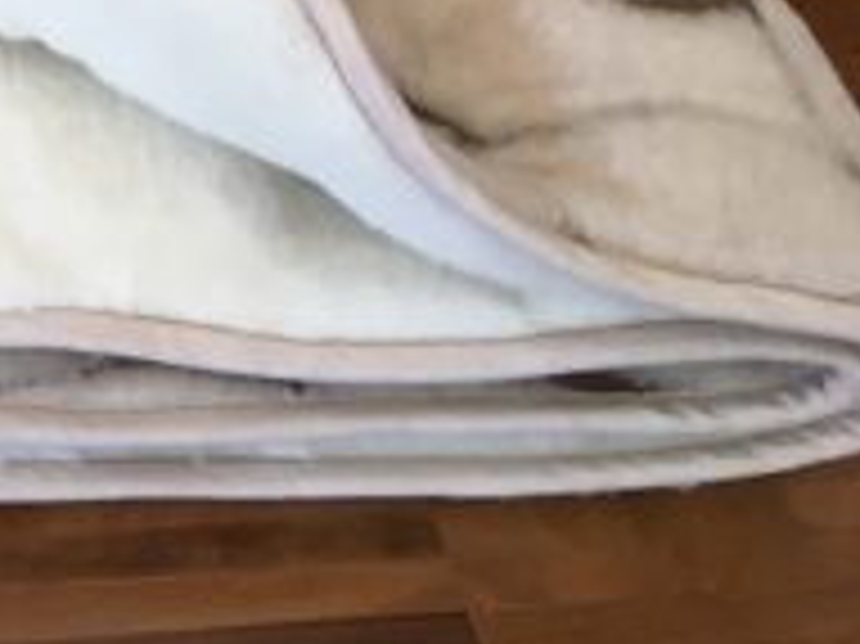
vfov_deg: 15.0
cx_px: -455
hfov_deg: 18.8
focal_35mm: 91
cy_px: -338
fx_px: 2259
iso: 40
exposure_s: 1/33
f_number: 2.2
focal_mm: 4.15
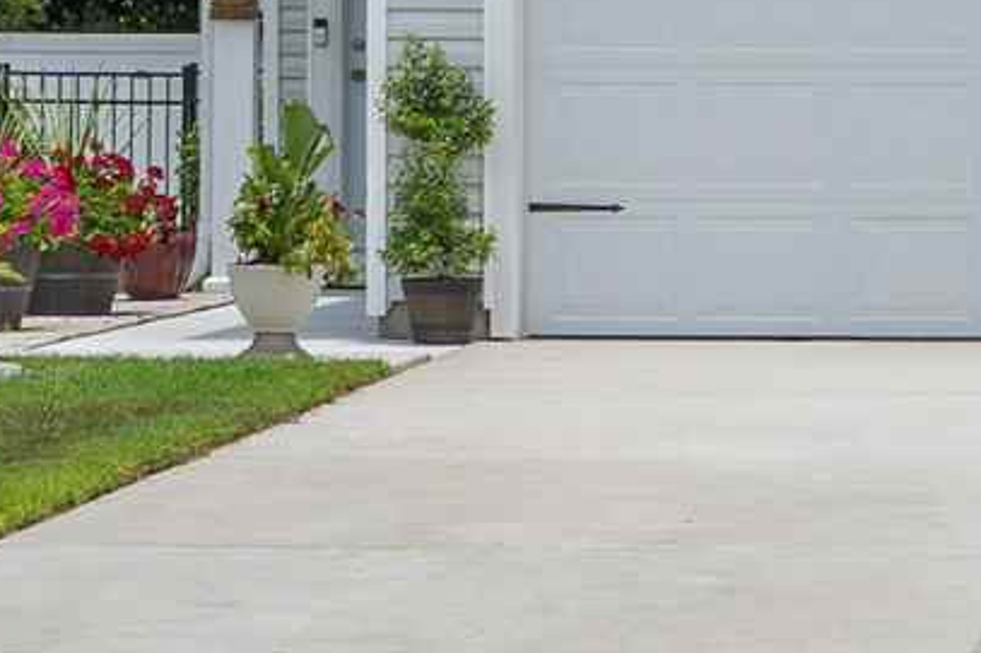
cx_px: 1815
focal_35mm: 234
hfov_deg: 8.4
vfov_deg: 5.8
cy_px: -267
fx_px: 6374
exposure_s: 1/250
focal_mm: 31
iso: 200
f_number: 8
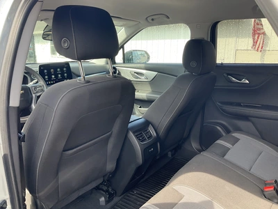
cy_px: 104
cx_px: 139
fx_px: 233
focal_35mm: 29
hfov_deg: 61.7
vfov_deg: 48.2
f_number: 1.8
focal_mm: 3
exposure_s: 1/122
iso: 32
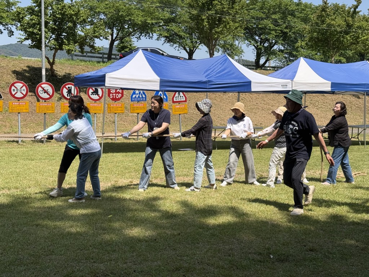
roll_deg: -1.7
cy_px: 138
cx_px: 184
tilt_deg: -4.3
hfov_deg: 39.7
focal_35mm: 48
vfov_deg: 30.3
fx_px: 512
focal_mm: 6.76
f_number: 1.78
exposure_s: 1/3226
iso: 64
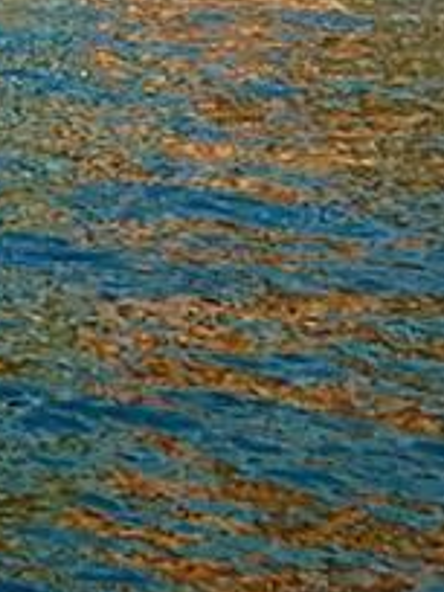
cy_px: -650
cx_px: -1274
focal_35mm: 171
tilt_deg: +4.4
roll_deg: +0.4
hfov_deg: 6.9
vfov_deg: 10.5
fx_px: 2924
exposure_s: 1/1709
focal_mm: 4.15
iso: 25
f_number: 2.2
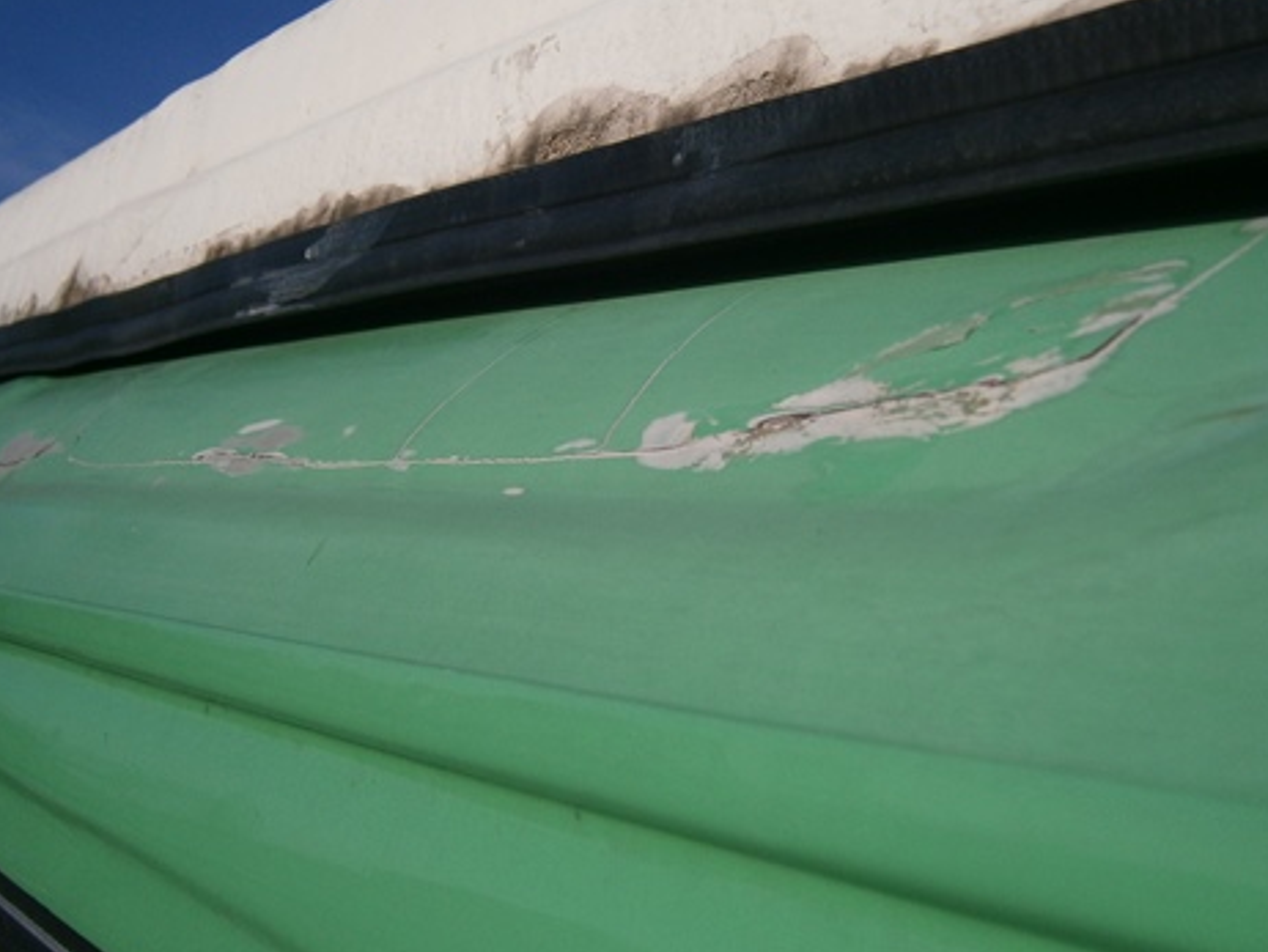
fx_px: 1319
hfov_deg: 51.3
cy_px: 403
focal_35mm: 36
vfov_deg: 39.6
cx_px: 626
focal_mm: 4.7
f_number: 8
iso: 80
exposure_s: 1/400
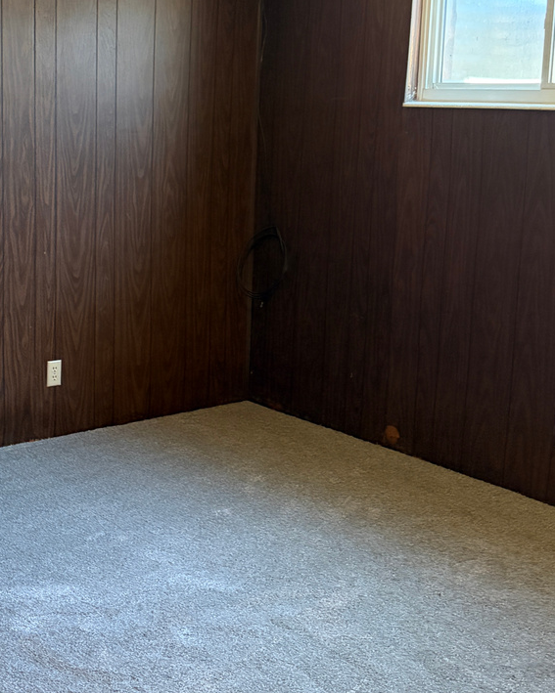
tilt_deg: -9.4
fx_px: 1130
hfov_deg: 27.4
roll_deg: -1.6
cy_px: 273
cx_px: 185
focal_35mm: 55
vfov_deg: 34.0
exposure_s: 1/40
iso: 500
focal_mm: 5.96
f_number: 1.6
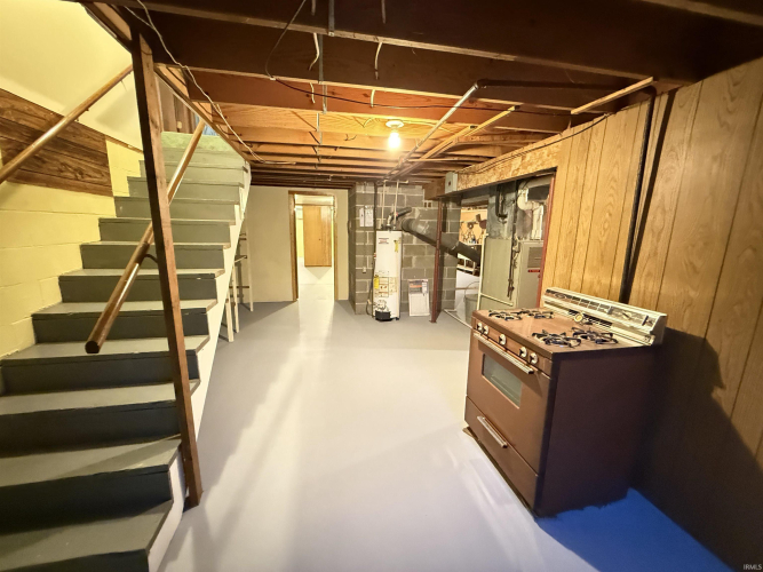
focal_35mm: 14
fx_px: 309
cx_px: 382
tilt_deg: -9.4
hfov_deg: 102.1
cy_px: 286
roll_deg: -1.4
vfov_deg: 85.7
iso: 1600
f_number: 2.2
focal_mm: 2.22
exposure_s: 1/30
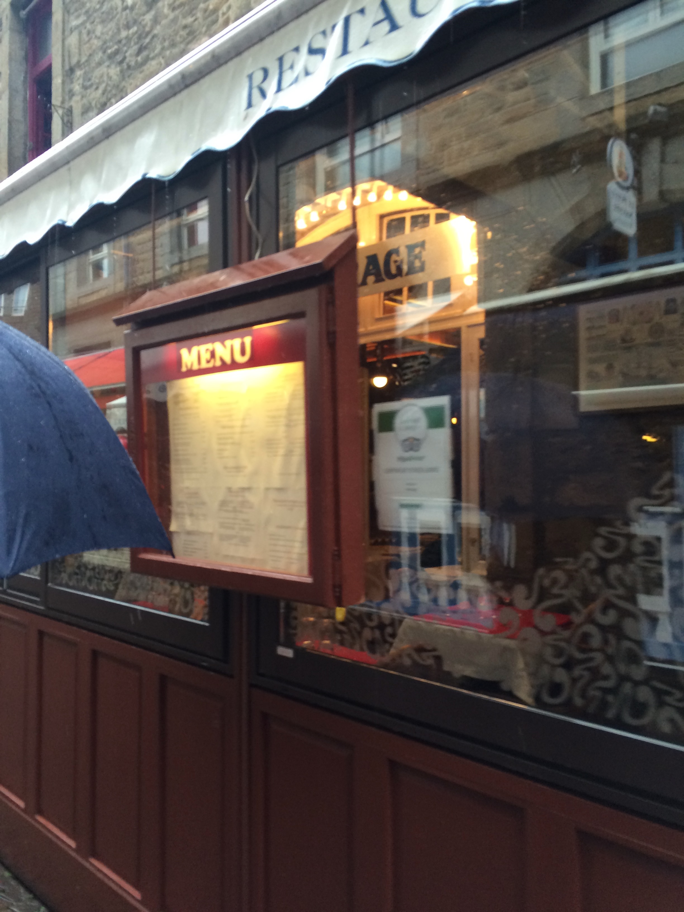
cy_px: 456
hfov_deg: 48.2
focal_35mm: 29
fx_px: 764
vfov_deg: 61.7
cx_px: 342
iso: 40
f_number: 2.2
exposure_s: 1/30
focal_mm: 4.15
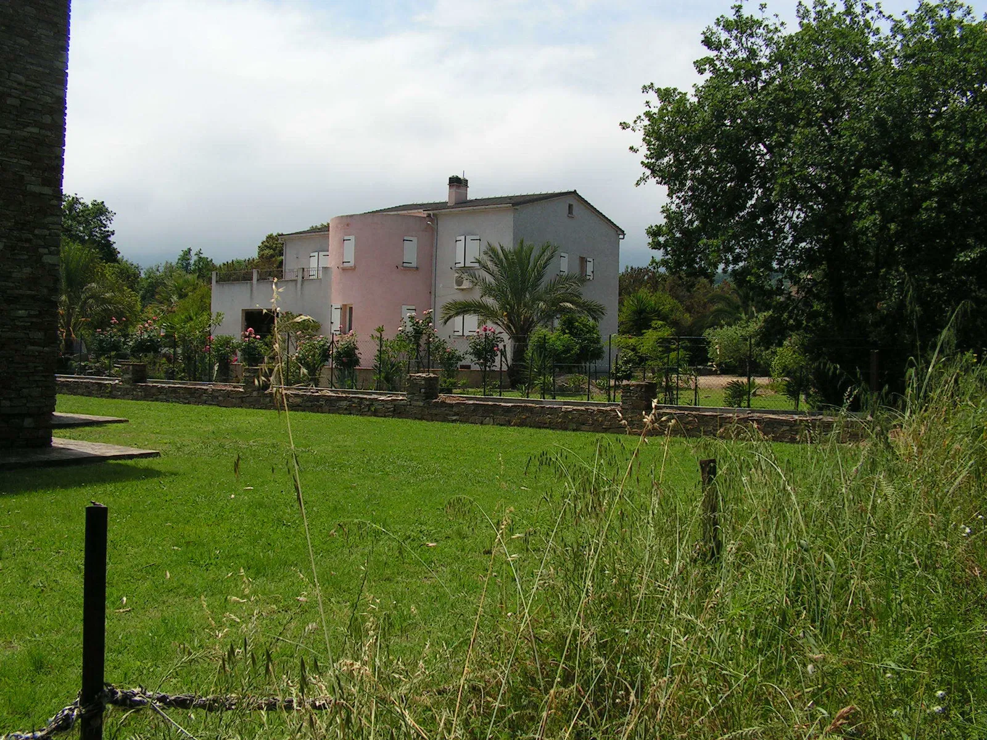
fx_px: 1026
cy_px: 370
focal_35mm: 36
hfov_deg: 51.4
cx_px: 494
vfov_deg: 39.7
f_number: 4.8
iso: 64
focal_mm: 6
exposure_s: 1/640
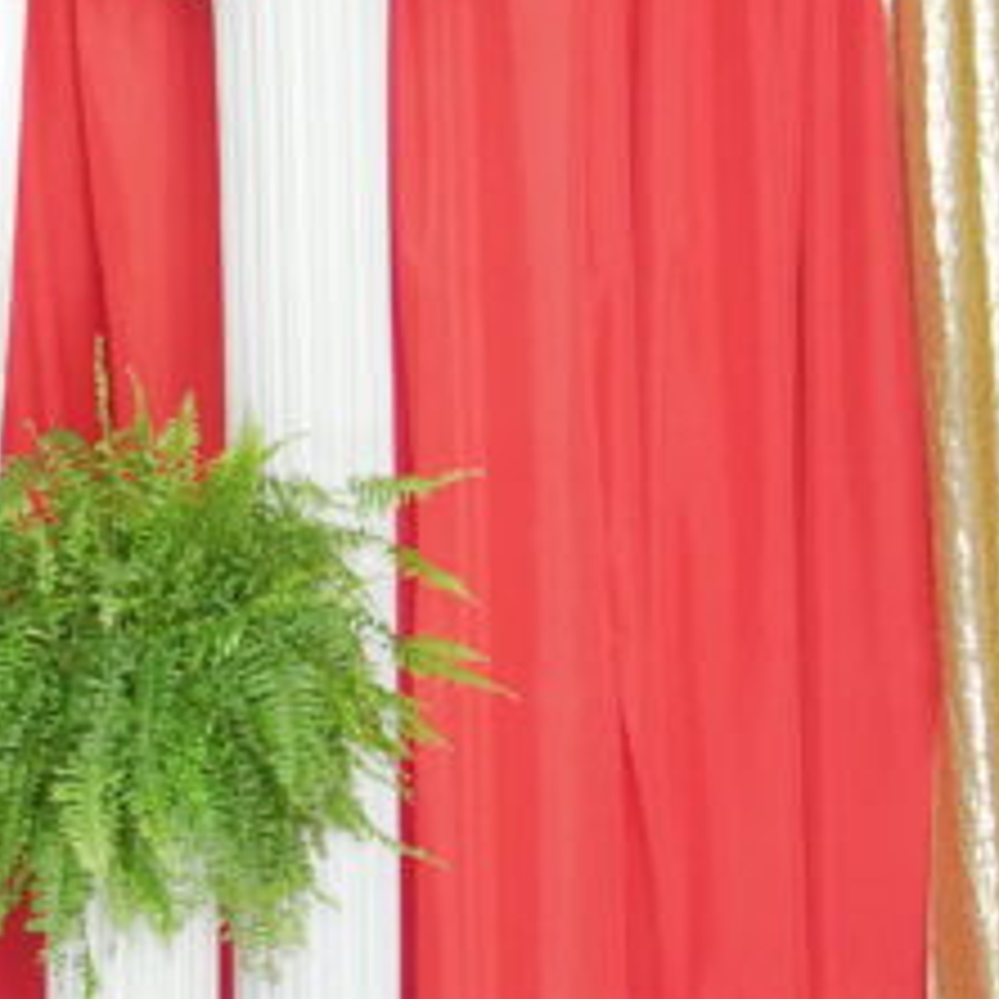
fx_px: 3592
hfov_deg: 13.7
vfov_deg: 15.8
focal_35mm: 110
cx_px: -950
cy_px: 506
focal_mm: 28
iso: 10000
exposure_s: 1/640
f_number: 4
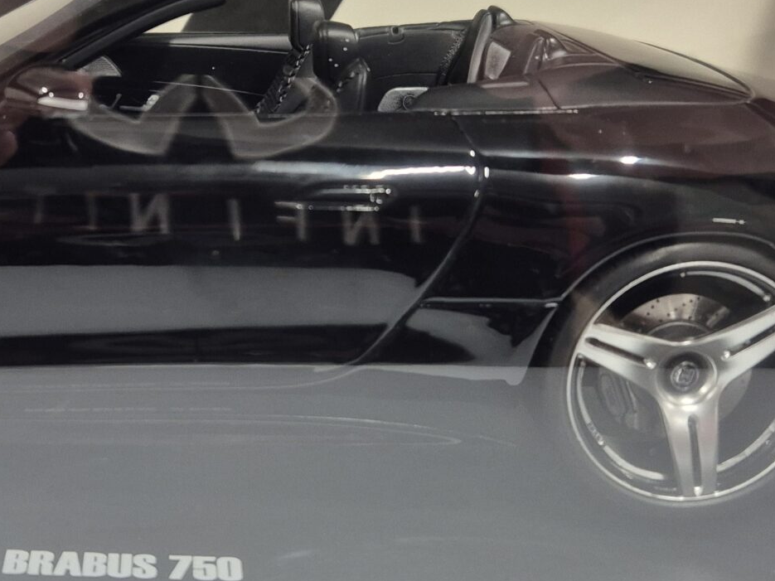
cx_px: 182
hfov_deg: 30.2
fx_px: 1410
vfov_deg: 23.2
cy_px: 188
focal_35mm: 63
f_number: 1.8
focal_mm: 5.4
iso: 250
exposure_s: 1/100
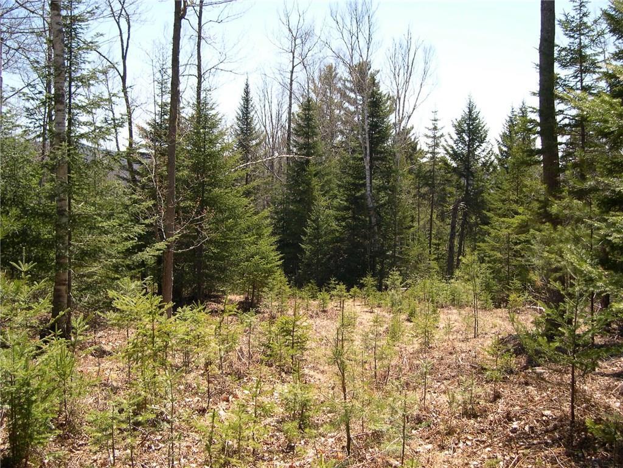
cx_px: 312
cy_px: 234
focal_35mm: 38
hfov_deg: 49.0
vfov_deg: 37.7
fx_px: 684
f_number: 2.8
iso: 100
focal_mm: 8
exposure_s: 1/551
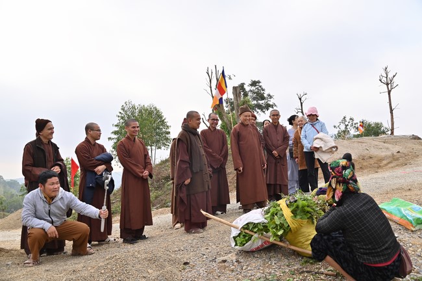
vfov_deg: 46.3
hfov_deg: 65.5
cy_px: 140
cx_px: 211
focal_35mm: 28
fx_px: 328
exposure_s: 1/400
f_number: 5.6
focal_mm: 28
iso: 160
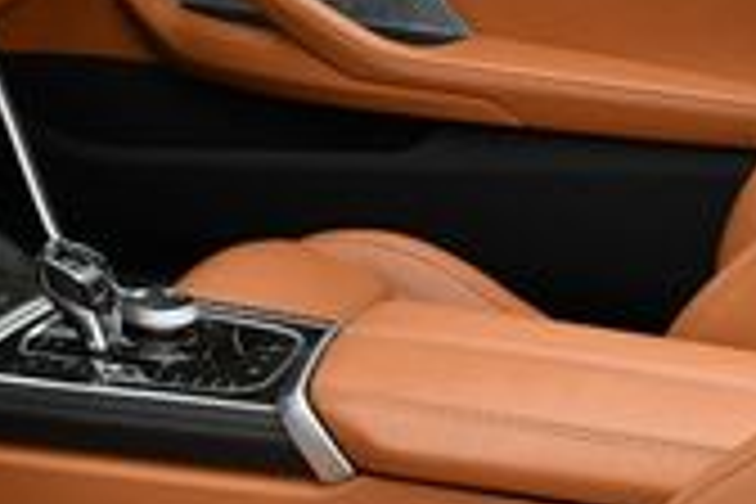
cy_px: 436
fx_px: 2877
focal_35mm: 137
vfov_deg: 10.0
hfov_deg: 14.9
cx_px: 194
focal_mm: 18
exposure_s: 1/250
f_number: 8
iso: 200
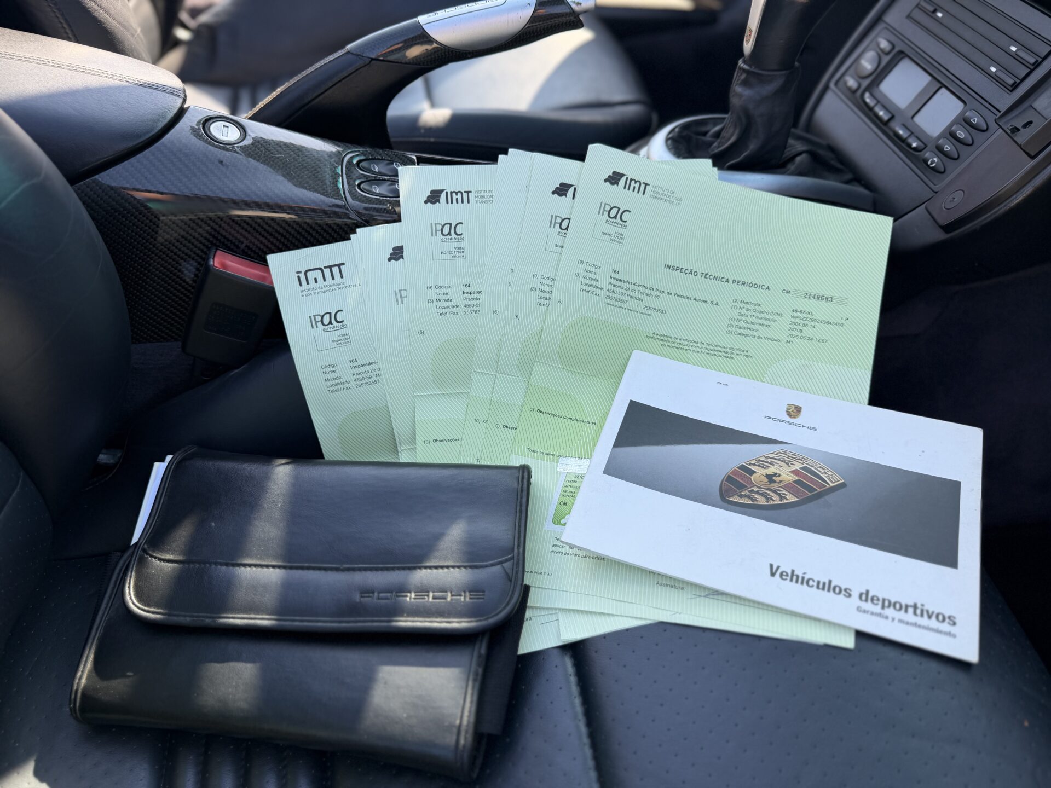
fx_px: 729
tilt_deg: -48.3
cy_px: 394
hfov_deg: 71.6
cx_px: 526
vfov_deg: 56.8
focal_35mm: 24
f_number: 1.78
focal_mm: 6.76
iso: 80
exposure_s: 1/627
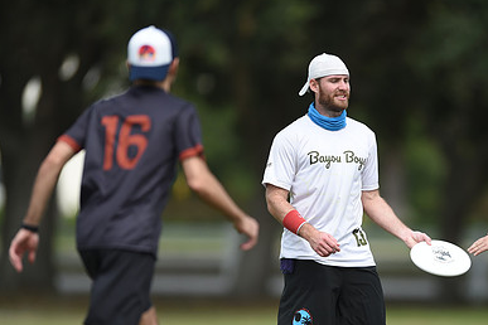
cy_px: 237
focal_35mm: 599
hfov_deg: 3.4
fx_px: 8119
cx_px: 353
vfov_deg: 2.3
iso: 100
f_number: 2.8
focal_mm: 400
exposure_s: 1/1600
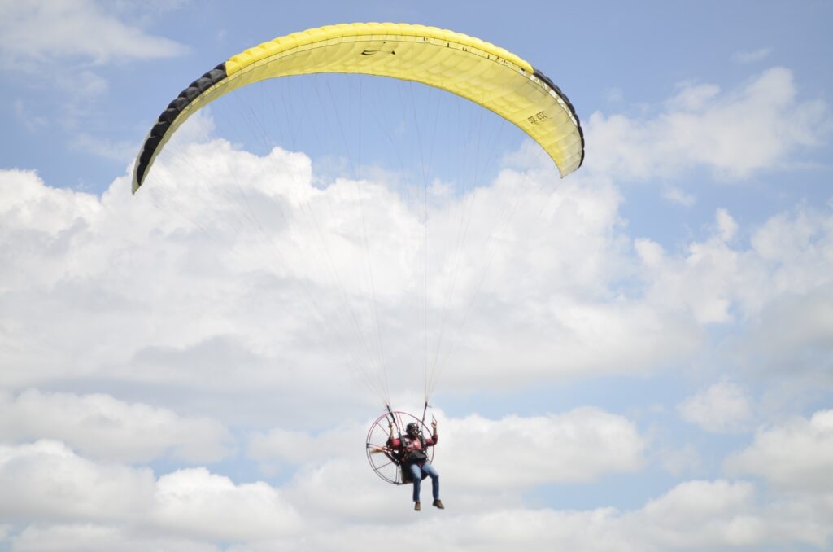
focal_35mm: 82
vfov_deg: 16.5
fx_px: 1905
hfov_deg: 24.7
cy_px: 276
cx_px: 416
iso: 100
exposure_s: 1/400
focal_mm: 55
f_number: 5.6
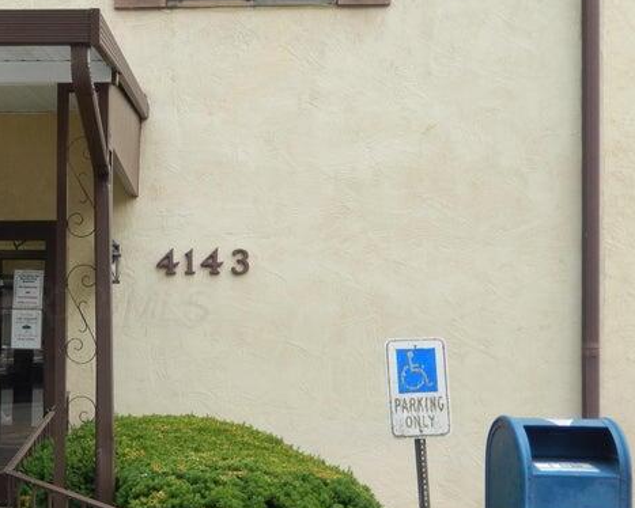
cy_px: 304
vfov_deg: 26.6
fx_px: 1072
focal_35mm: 57
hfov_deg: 31.8
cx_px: 95
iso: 125
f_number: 3.8
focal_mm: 5.7
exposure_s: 1/60
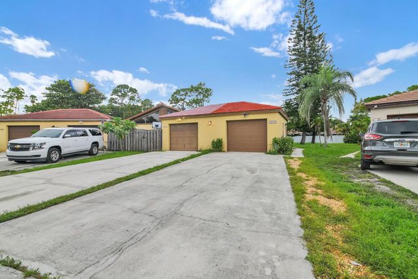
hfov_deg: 96.7
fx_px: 186
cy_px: 140
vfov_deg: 73.8
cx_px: 209
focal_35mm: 16
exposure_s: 1/60
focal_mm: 16
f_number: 11
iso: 200
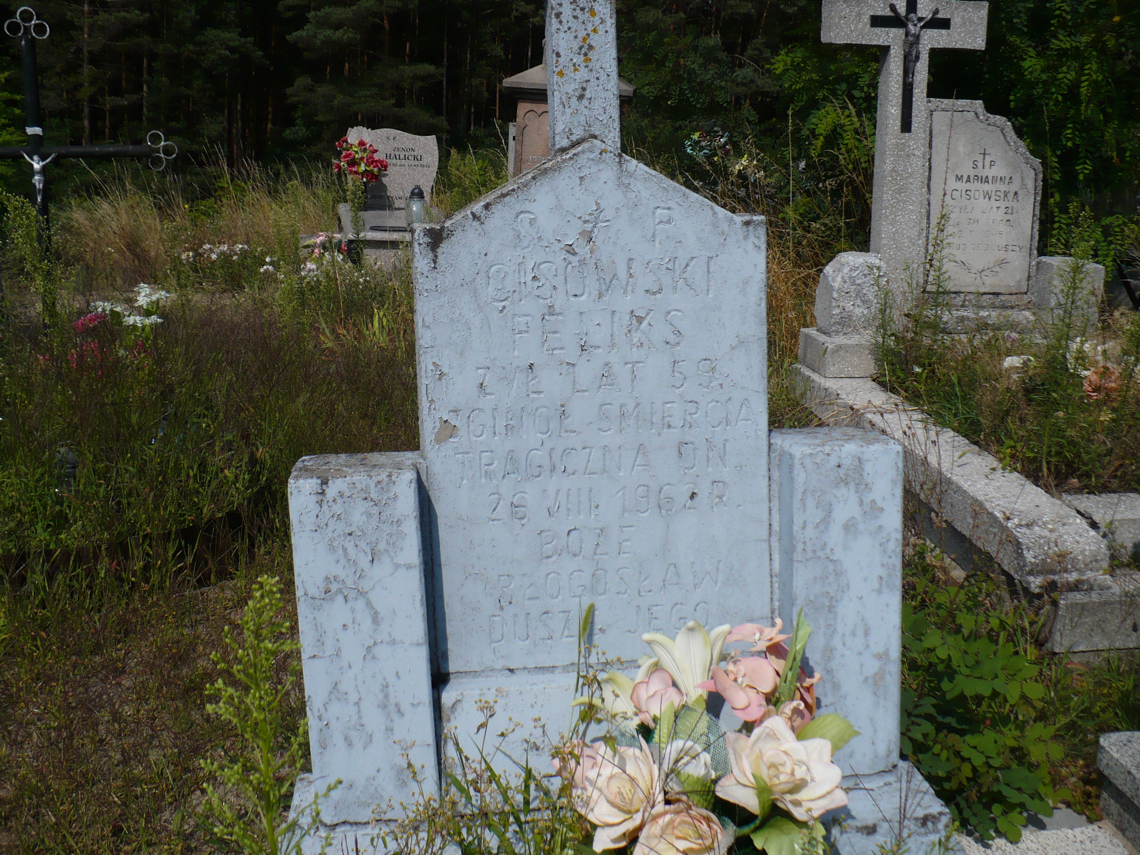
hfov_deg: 50.1
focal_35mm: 37
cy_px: 428
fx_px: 1219
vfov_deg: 38.7
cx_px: 570
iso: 100
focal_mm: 6.1
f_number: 8
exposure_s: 1/500
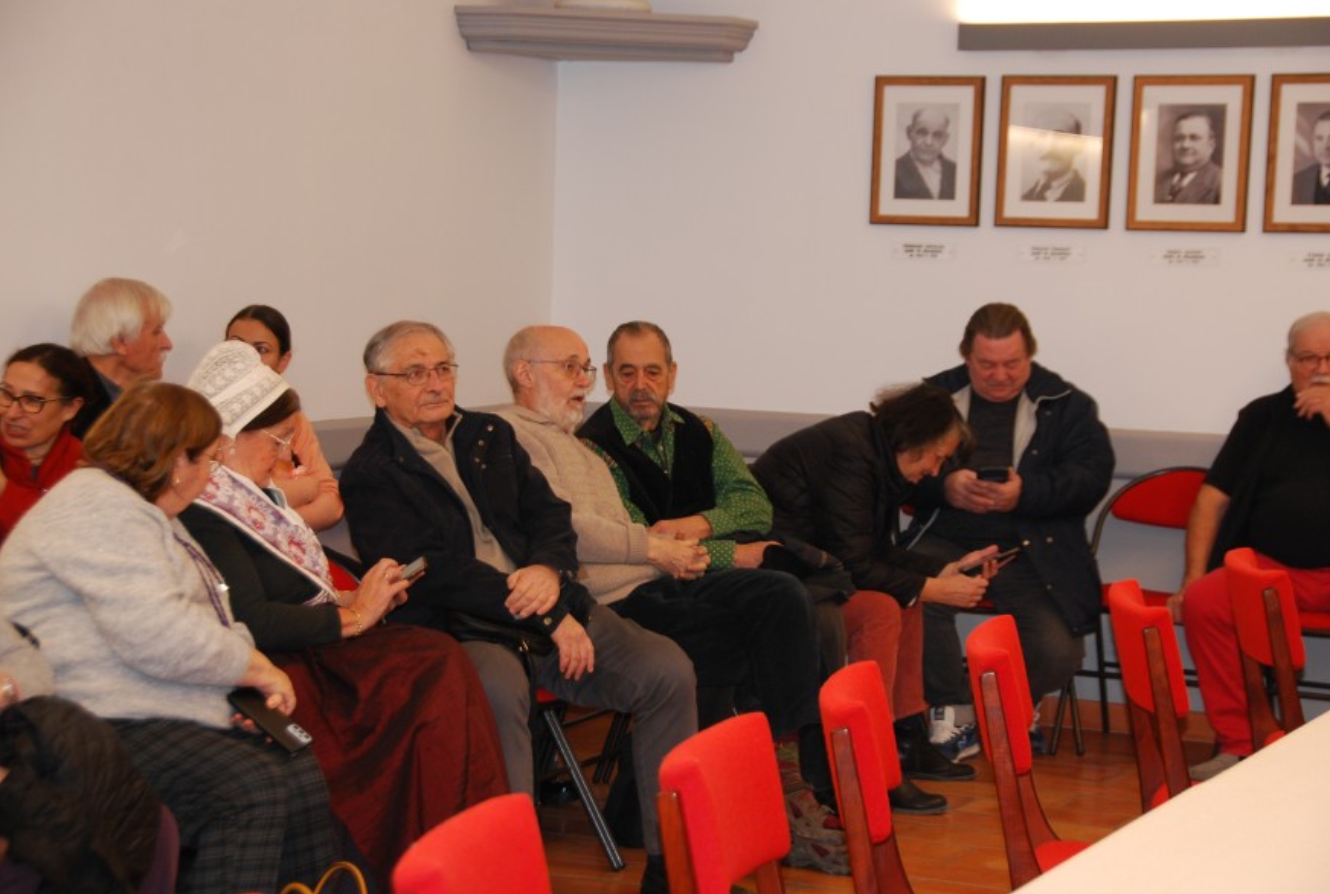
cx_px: 664
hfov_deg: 24.0
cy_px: 450
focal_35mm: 85
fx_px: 3130
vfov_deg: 16.3
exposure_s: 1/60
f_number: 4.8
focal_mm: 55
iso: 450
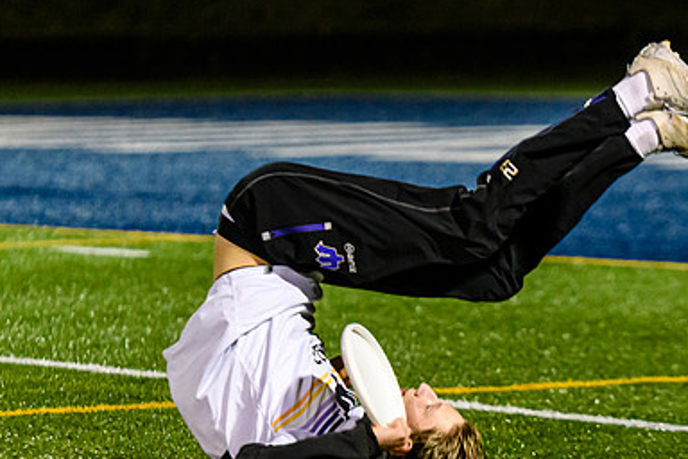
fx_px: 6841
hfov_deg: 5.8
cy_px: 323
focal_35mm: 358
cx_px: 397
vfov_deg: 3.8
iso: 3200
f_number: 3.2
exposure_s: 1/800
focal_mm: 145
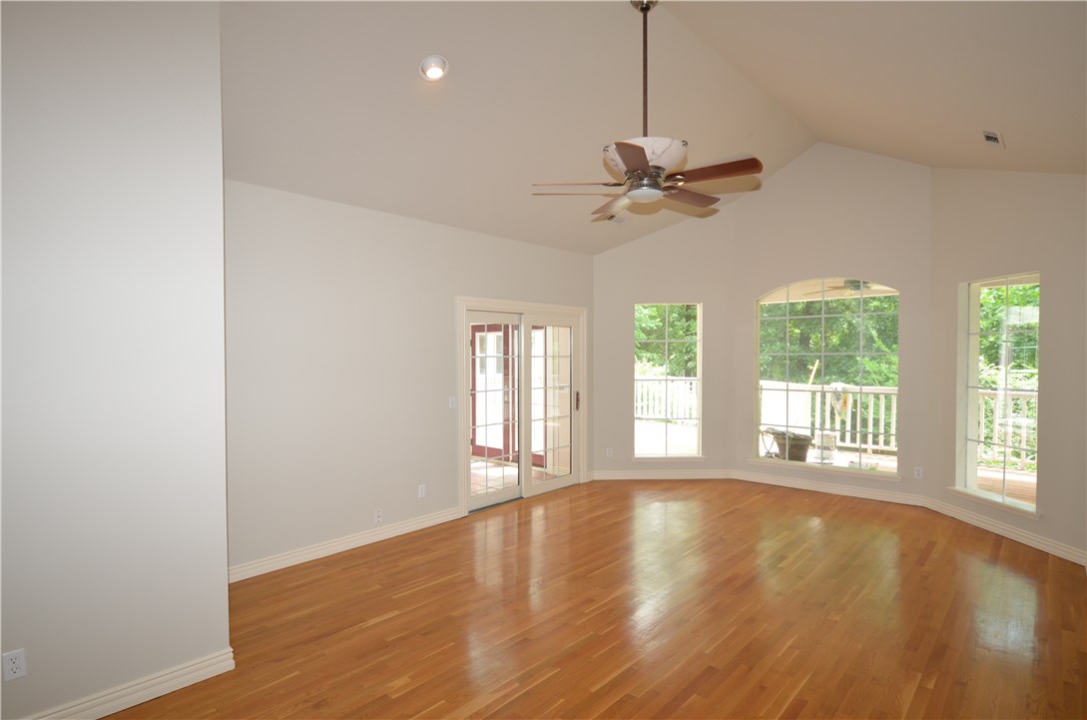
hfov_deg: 90.1
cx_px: 544
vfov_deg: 67.1
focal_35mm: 18
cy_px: 360
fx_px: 542
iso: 250
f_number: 4
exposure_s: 1/60
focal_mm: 12
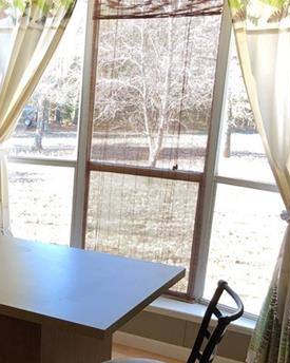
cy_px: 253
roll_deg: -1.3
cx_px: -8
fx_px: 655
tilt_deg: -15.6
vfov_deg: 30.6
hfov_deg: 23.8
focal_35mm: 61
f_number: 1.8
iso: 25
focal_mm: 3.99
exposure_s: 1/30
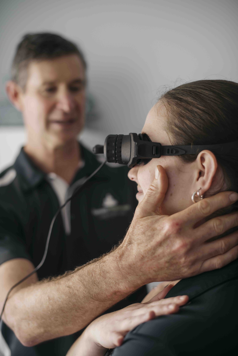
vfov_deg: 39.6
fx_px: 496
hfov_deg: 27.0
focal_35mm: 50
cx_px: 119
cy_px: 178
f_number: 2
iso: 400
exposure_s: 1/80
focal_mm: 50
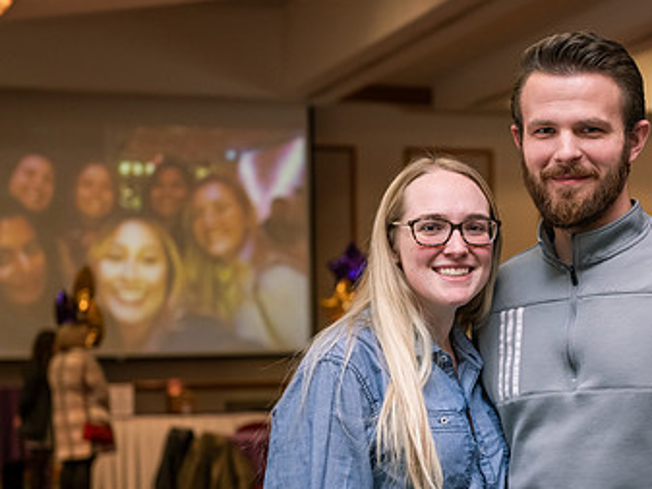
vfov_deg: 15.4
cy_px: 331
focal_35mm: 96
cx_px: 499
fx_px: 1809
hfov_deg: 20.3
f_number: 3.5
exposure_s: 1/200
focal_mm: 58
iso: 1600
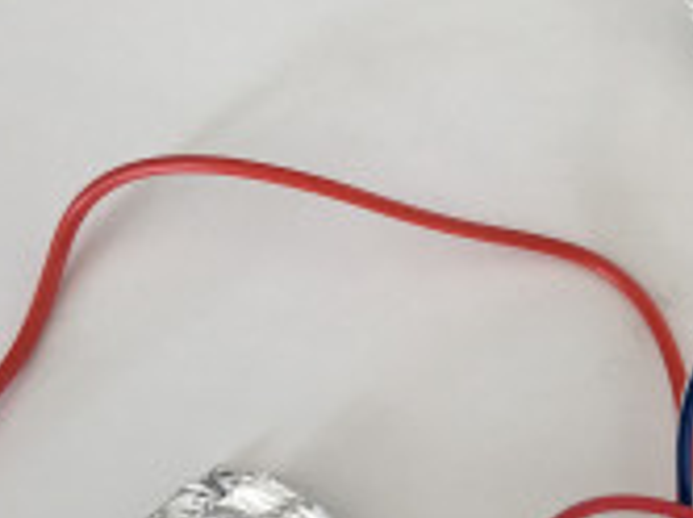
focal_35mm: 105
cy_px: 330
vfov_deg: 14.0
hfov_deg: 16.2
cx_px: 1202
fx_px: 2099
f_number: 2.2
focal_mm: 4.15
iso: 25
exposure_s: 1/50
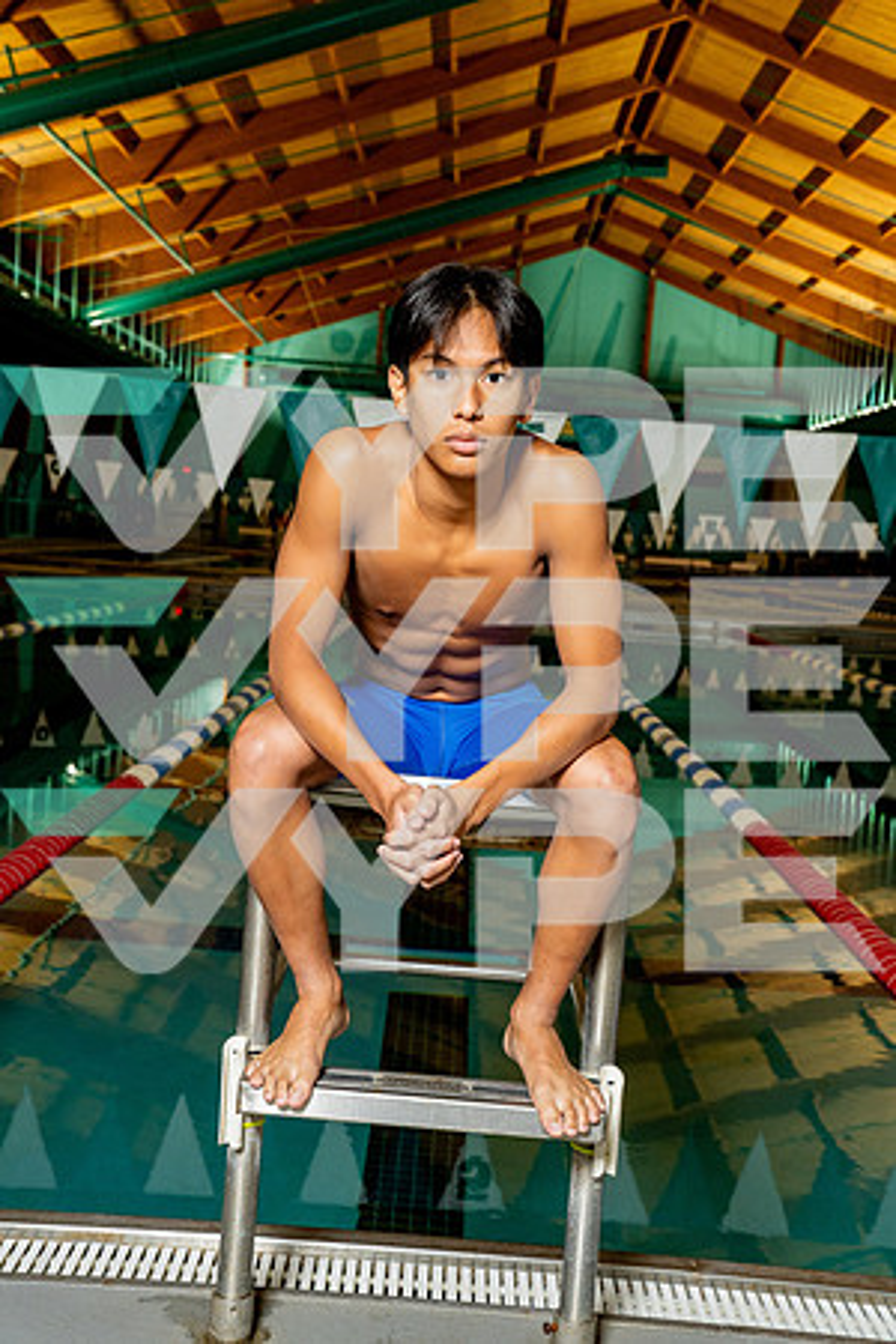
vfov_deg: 42.7
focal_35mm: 46
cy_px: 672
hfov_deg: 29.2
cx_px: 448
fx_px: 1717
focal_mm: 46
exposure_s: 1/250
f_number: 6.3
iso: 1600
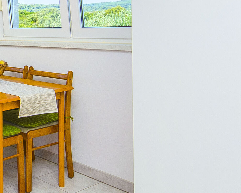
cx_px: -49
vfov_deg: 28.9
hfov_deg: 30.9
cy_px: 35
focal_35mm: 51
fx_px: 364
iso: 100
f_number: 8
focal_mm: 12
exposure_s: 1/160
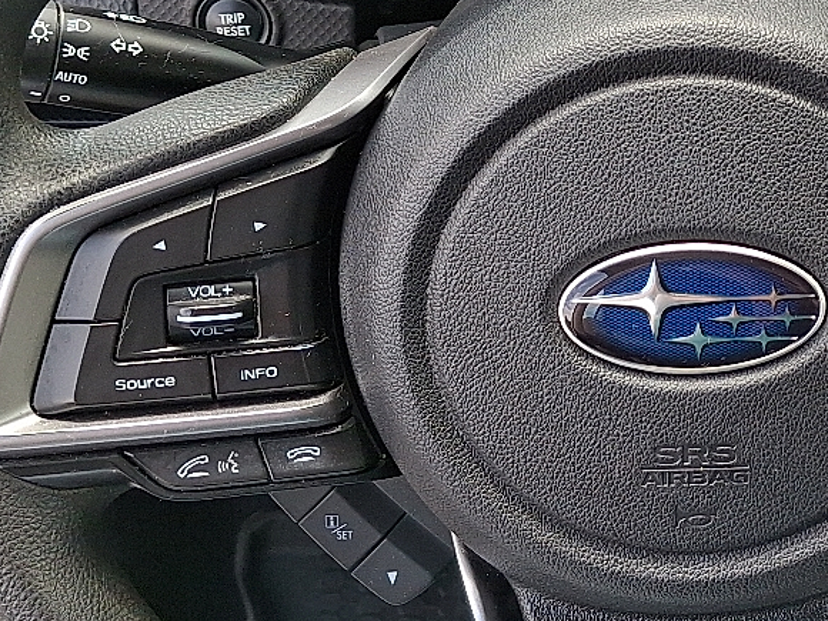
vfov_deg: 21.2
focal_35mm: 69
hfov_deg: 27.1
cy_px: 207
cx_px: 751
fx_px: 1650
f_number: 1.8
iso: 30
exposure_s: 1/256
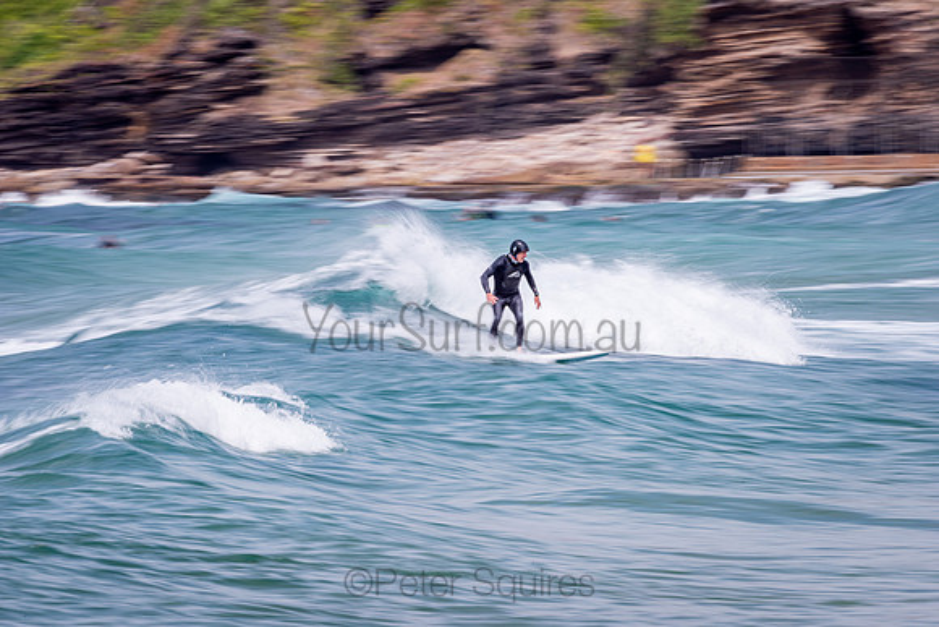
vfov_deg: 2.8
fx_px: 13044
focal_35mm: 500
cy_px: 314
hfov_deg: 4.1
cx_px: 470
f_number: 20
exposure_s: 1/25
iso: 64
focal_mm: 500
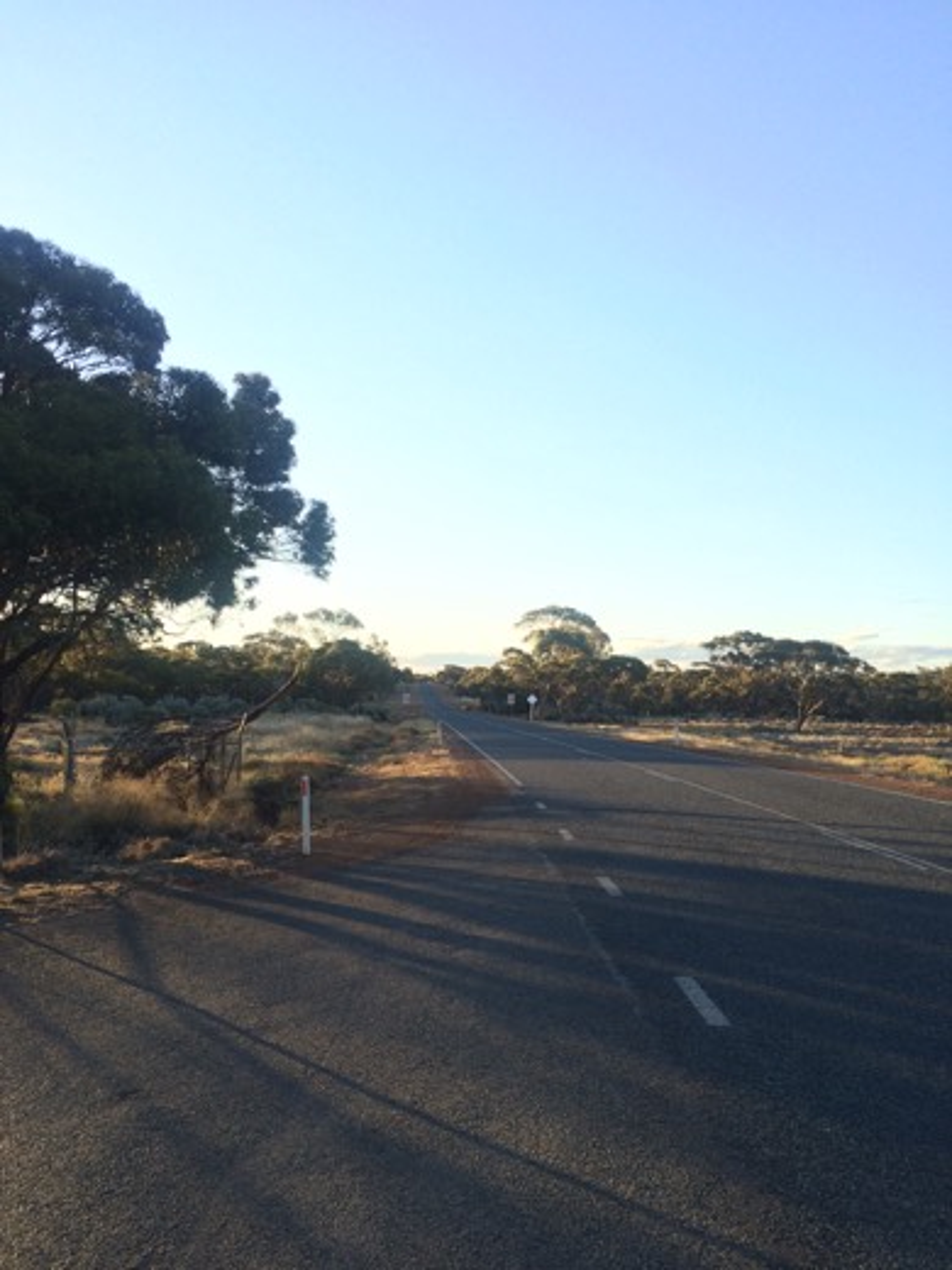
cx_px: 476
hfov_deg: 48.2
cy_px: 635
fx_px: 1063
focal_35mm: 29
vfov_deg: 61.7
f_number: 2.2
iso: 32
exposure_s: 1/225
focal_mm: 4.15
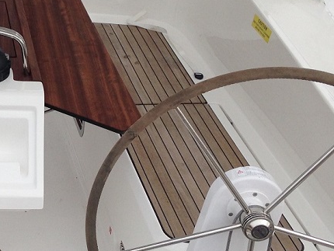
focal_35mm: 92
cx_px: -8
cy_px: 108
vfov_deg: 16.1
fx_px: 888
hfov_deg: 20.5
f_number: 2.4
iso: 50
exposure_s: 1/1232
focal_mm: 4.12
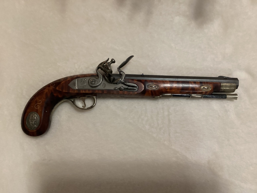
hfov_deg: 58.4
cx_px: 128
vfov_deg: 45.4
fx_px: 230
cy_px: 96
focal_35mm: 31
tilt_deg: -85.8
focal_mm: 3.3
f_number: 2.4
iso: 400
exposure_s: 1/30
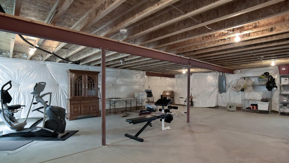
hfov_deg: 89.6
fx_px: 146
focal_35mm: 19
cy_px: 91
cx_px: 144
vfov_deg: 58.2
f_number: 7.1
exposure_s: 1/40
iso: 4000
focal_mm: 18
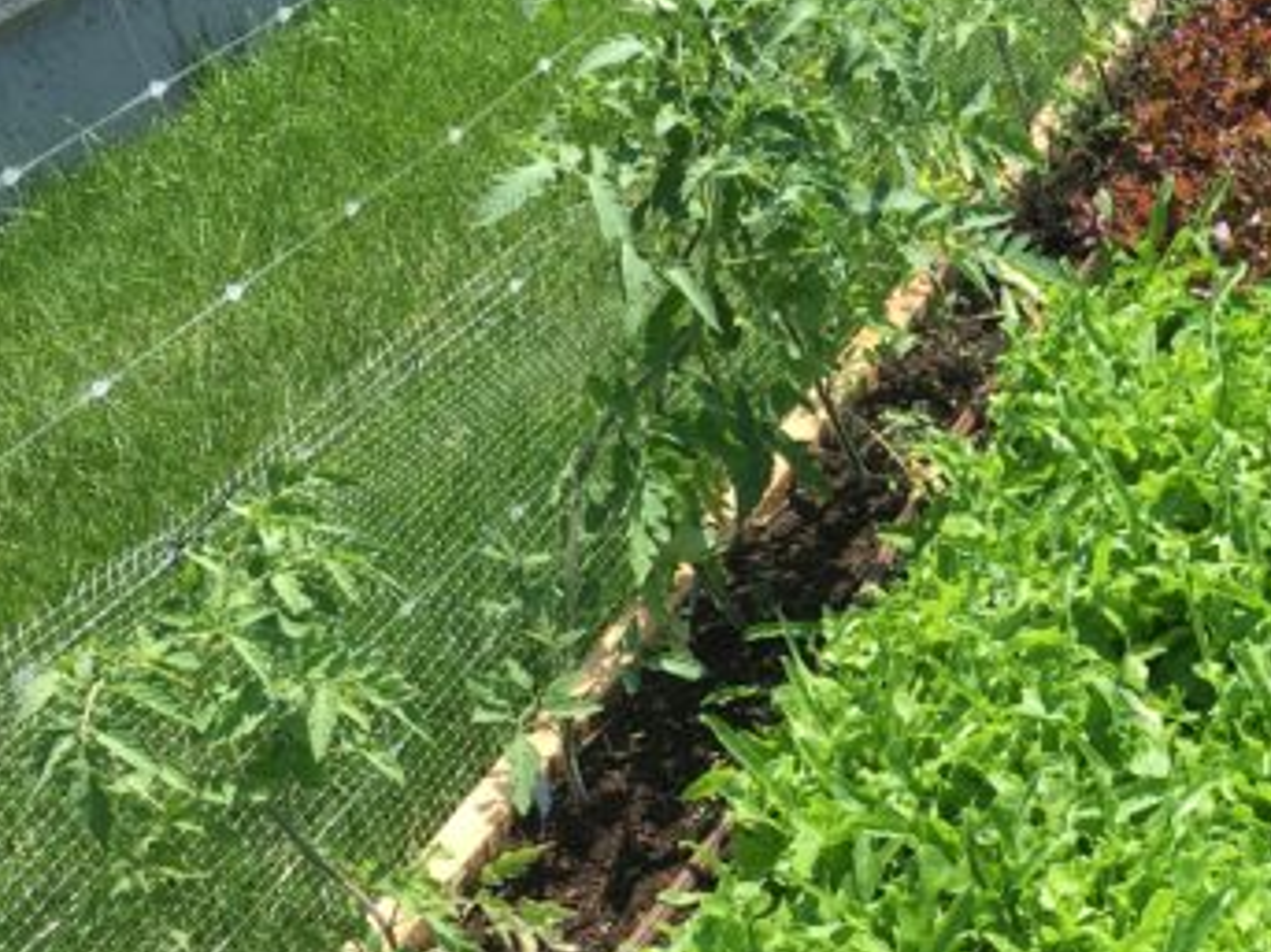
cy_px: 769
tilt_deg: -33.6
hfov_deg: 30.0
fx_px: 2312
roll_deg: +8.1
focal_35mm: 63
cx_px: 1013
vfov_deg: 22.9
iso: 25
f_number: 2.2
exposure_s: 1/986
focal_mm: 4.15
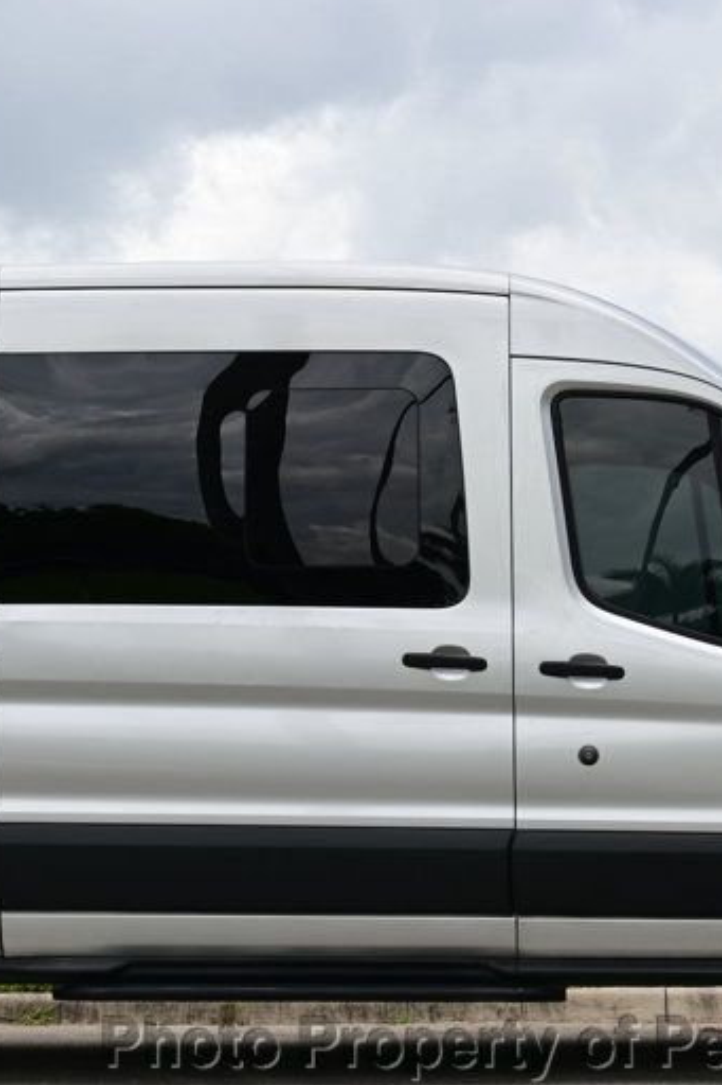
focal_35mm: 99
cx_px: 275
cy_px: 384
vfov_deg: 20.6
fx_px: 2980
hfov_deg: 13.8
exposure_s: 1/250
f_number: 8
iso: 100
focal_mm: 33
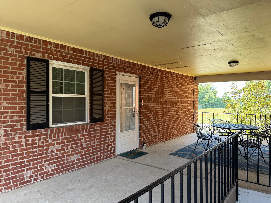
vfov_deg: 56.8
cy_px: 102
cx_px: 136
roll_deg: +0.4
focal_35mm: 24
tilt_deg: -0.1
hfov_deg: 71.6
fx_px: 188
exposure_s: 1/178
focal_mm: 6.76
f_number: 1.78
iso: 80
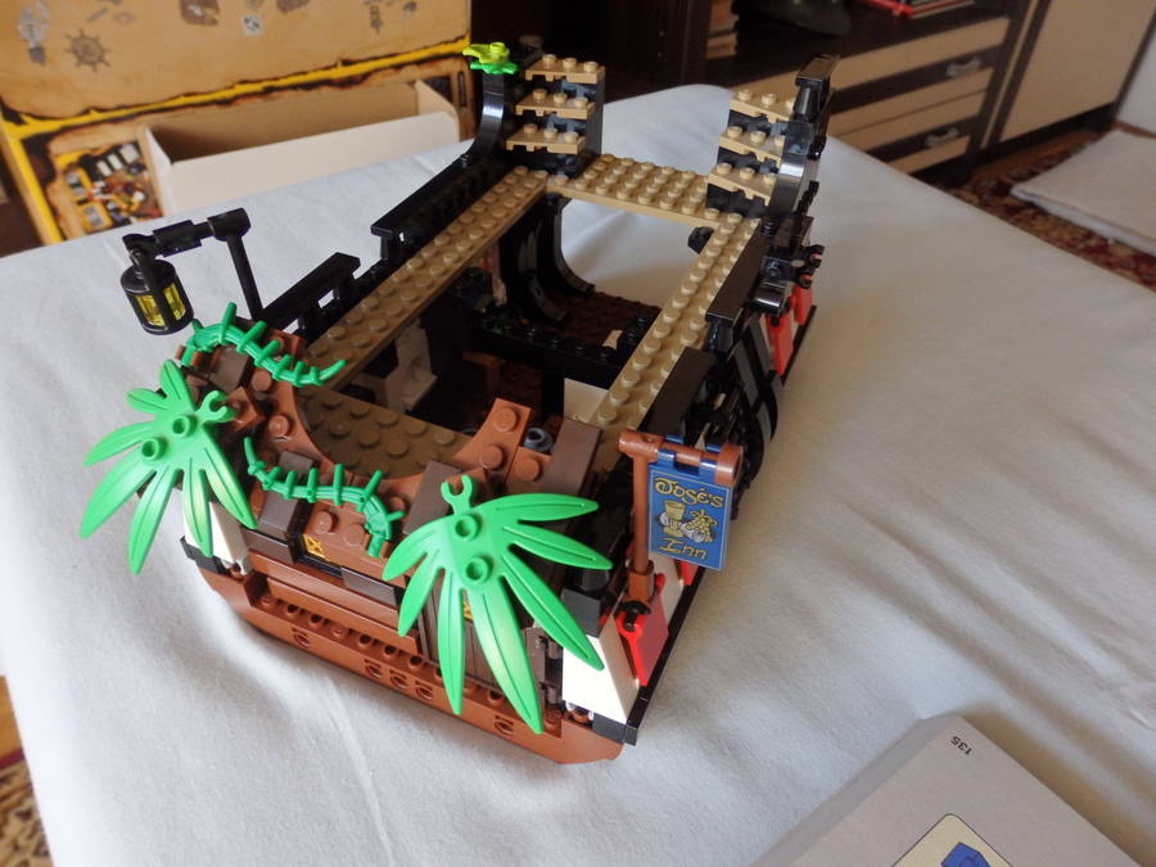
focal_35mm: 25
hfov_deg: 69.4
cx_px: 578
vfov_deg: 54.9
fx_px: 835
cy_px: 434
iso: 400
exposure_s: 1/30
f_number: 3
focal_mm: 4.5
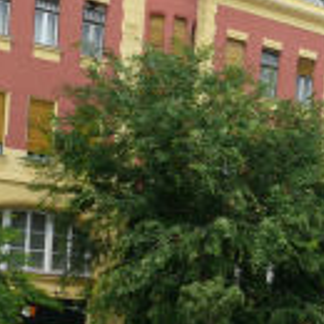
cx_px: 496
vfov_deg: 15.7
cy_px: 376
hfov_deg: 15.0
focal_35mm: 107
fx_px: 1133
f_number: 5.6
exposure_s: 1/500
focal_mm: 7.4
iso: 100
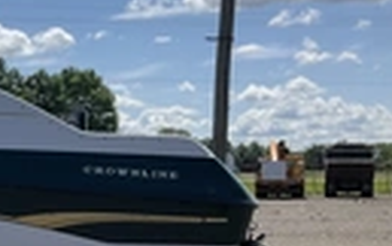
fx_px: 1016
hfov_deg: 19.7
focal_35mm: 95
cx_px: -149
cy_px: 240
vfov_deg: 13.6
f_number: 1.8
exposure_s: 1/2141
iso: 25
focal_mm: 3
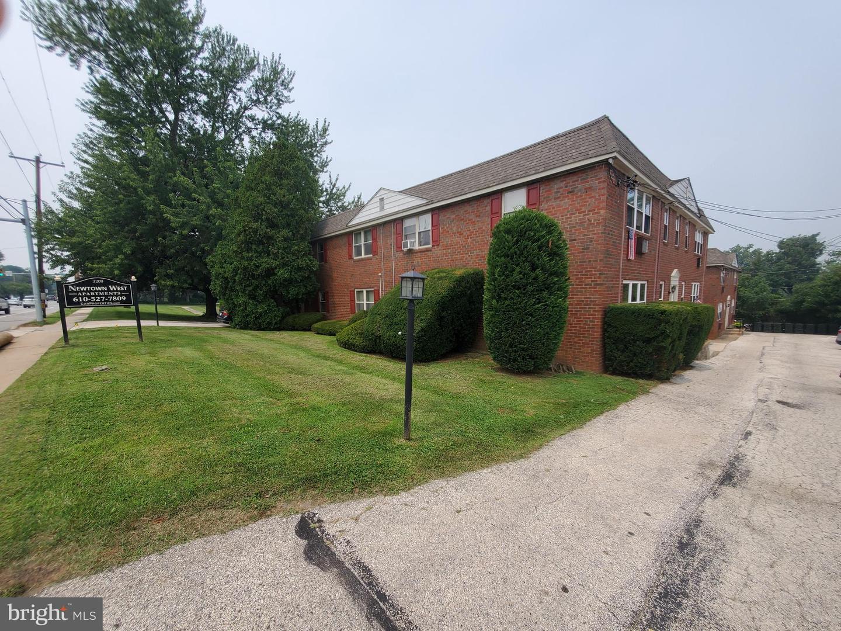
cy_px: 316
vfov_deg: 89.9
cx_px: 420
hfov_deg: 106.2
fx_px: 316
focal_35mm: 13
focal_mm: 1.8
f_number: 2.2
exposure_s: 1/947
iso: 50
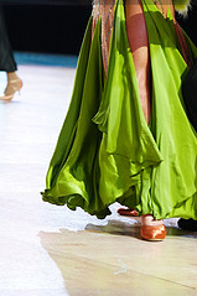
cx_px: 165
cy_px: -36
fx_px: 2096
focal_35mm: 255
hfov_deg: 5.4
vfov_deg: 8.0
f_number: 4
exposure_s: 1/250
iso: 2500
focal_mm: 105
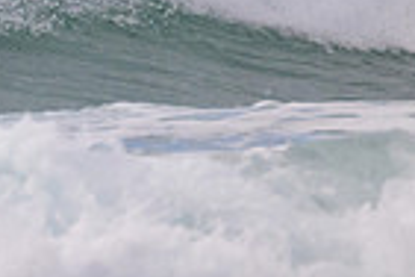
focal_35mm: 3299
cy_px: -202
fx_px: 38027
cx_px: -433
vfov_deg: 0.4
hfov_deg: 0.6
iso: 1800
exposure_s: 1/2000
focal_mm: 800
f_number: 13
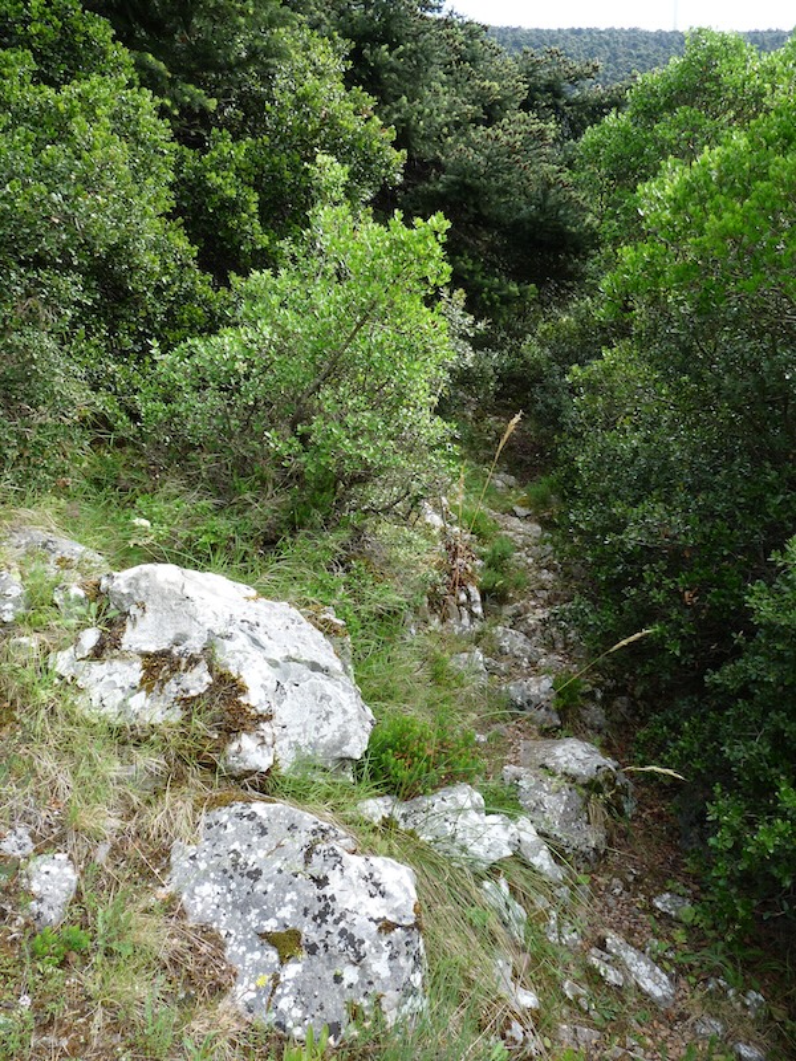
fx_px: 828
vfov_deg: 65.3
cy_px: 530
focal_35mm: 27
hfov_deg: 51.4
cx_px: 398
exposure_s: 1/125
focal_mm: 4.8
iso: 100
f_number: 4
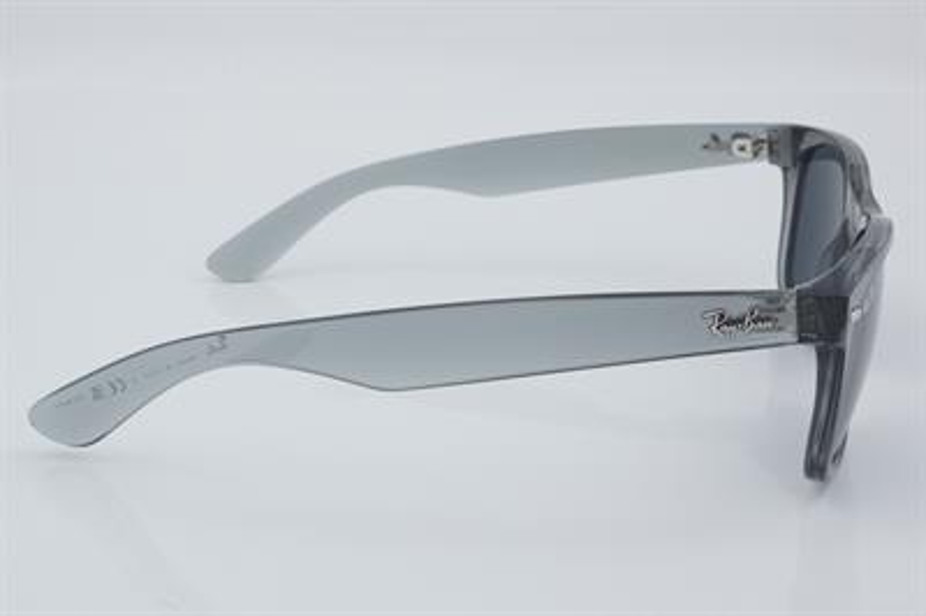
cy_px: 308
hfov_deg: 27.0
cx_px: 463
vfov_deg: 18.2
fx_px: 1928
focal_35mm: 75
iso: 100
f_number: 32
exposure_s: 1/4
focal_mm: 50
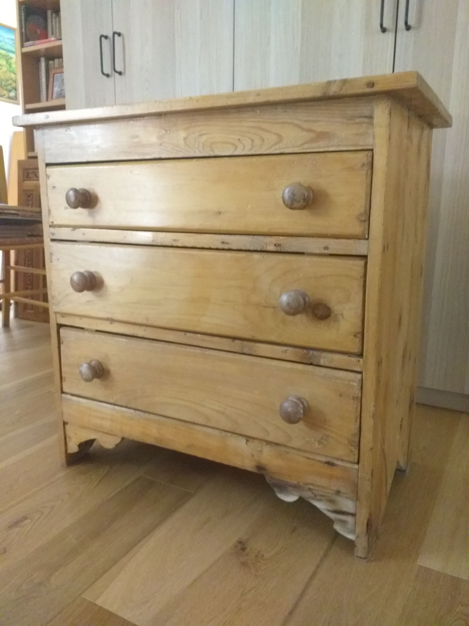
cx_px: 234
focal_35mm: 26
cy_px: 313
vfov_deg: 67.3
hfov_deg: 53.1
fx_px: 470
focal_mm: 3.6
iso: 500
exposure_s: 1/17
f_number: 1.9
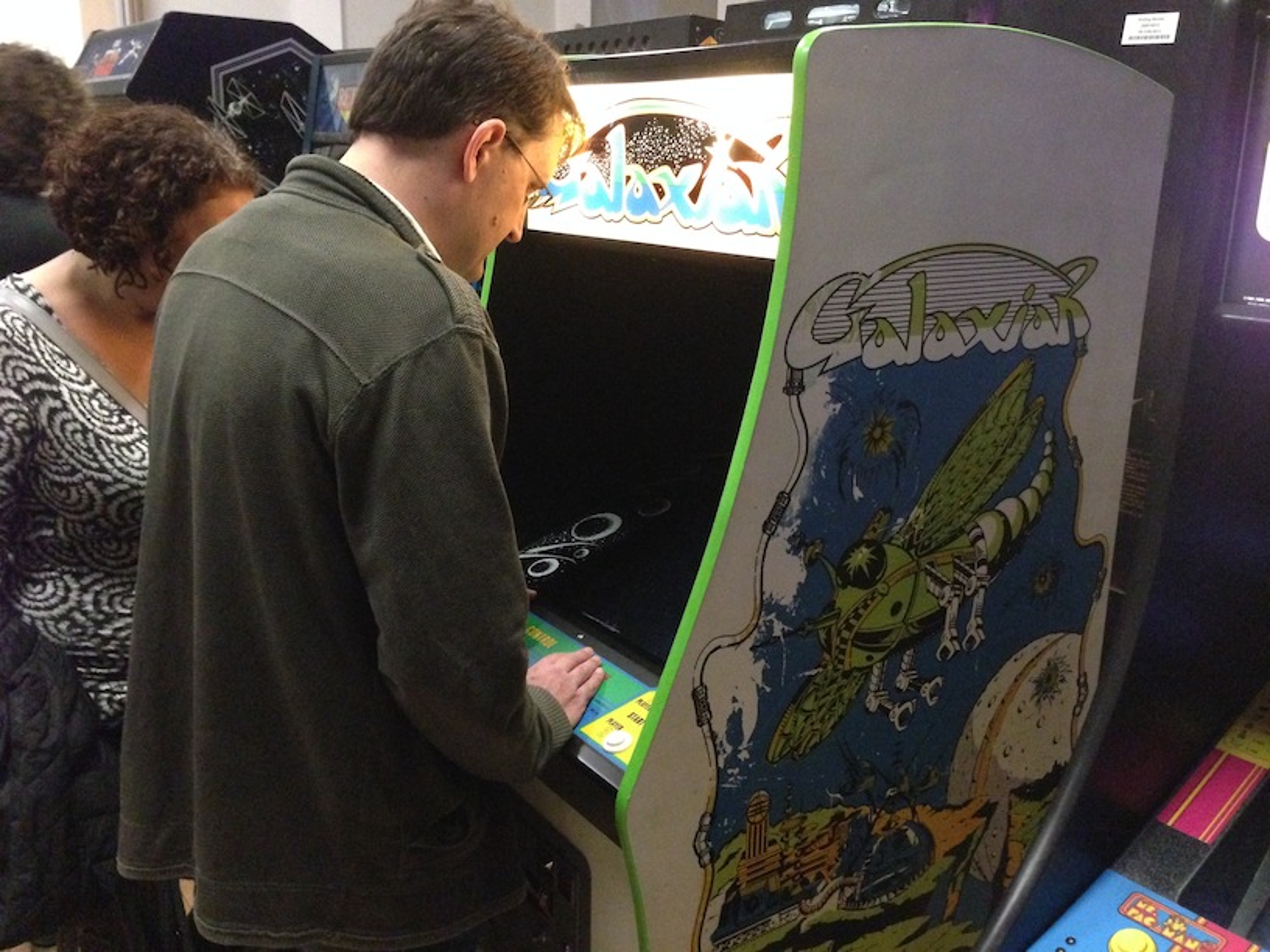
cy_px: 476
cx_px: 635
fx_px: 1211
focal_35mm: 33
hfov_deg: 55.4
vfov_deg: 42.9
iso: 800
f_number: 2.4
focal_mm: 4.12
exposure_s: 1/17
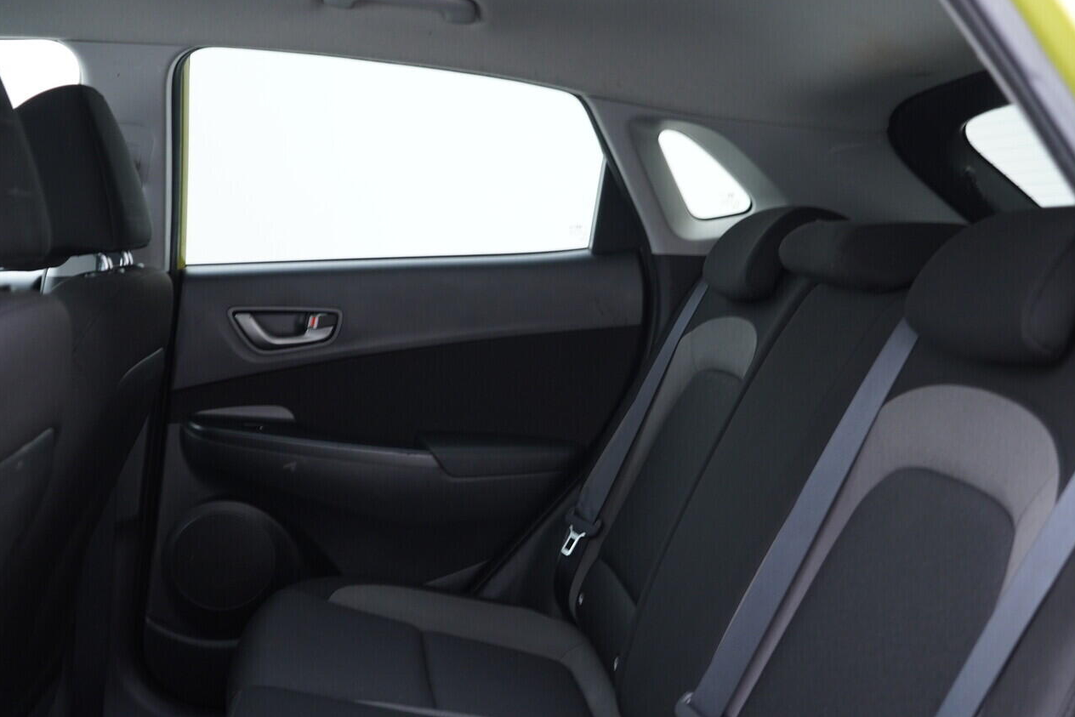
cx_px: 596
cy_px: 358
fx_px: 1224
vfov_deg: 32.6
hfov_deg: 47.3
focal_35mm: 41
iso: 400
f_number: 2.8
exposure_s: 1/40
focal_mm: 24
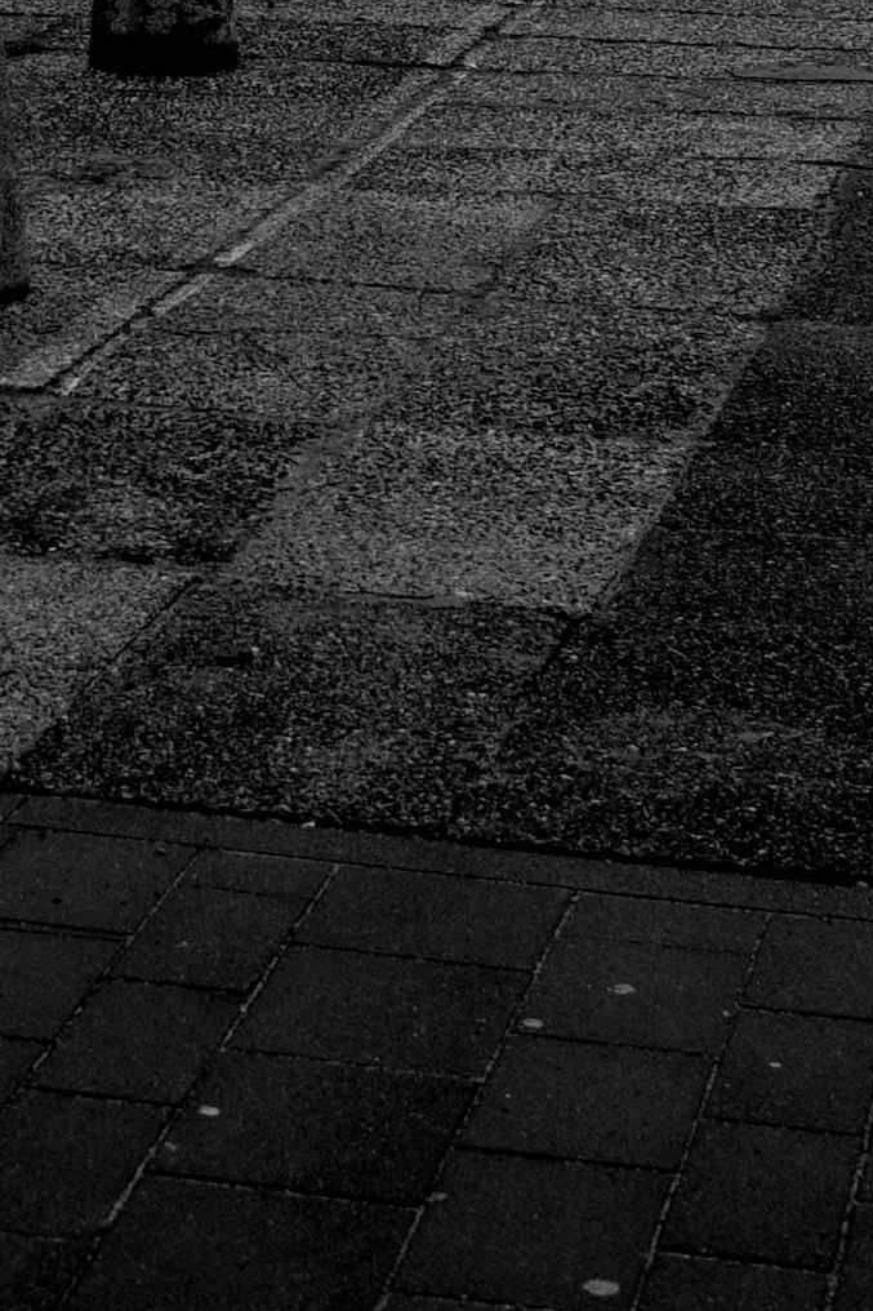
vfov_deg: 15.6
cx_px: -139
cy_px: -448
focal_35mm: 124
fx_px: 4512
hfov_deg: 10.9
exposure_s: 1/200
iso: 160
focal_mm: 18.3
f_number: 3.5
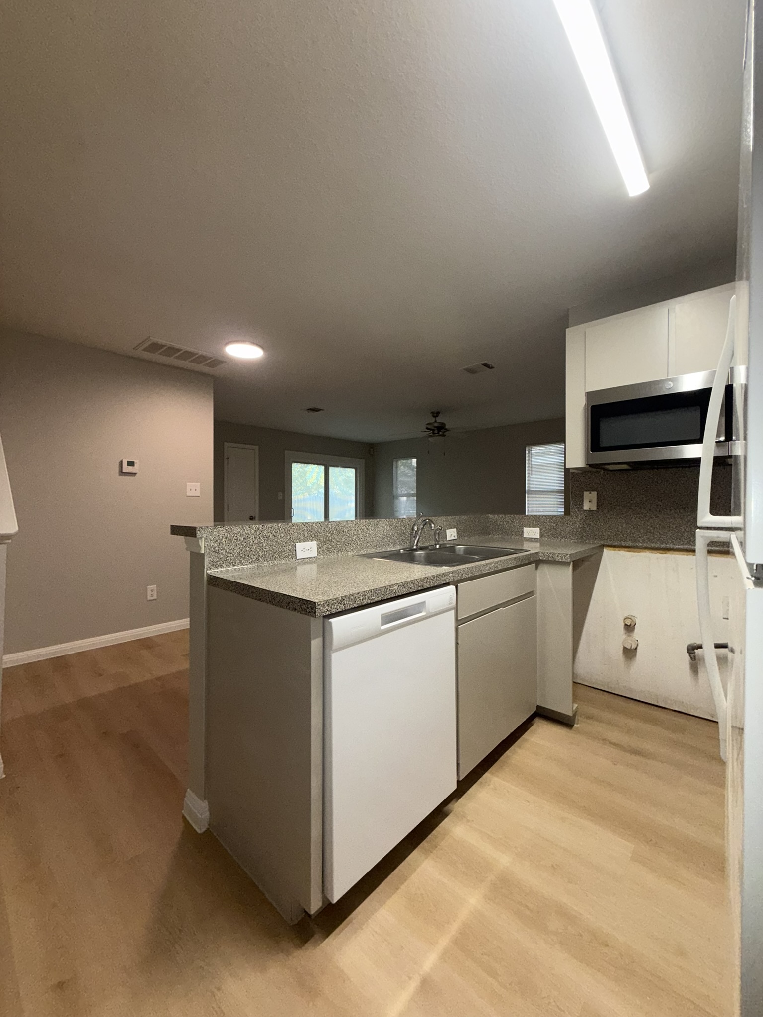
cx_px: 382
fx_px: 411
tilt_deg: +0.6
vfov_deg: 102.1
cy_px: 508
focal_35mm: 14
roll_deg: -0.2
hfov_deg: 85.7
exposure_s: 1/120
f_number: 2.2
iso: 125
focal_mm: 2.22
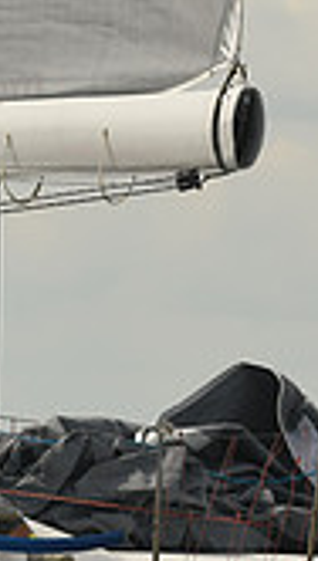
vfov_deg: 3.0
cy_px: 353
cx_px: -606
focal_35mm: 730
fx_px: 10888
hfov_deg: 1.7
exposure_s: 1/1000
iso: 250
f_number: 7.1
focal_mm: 200
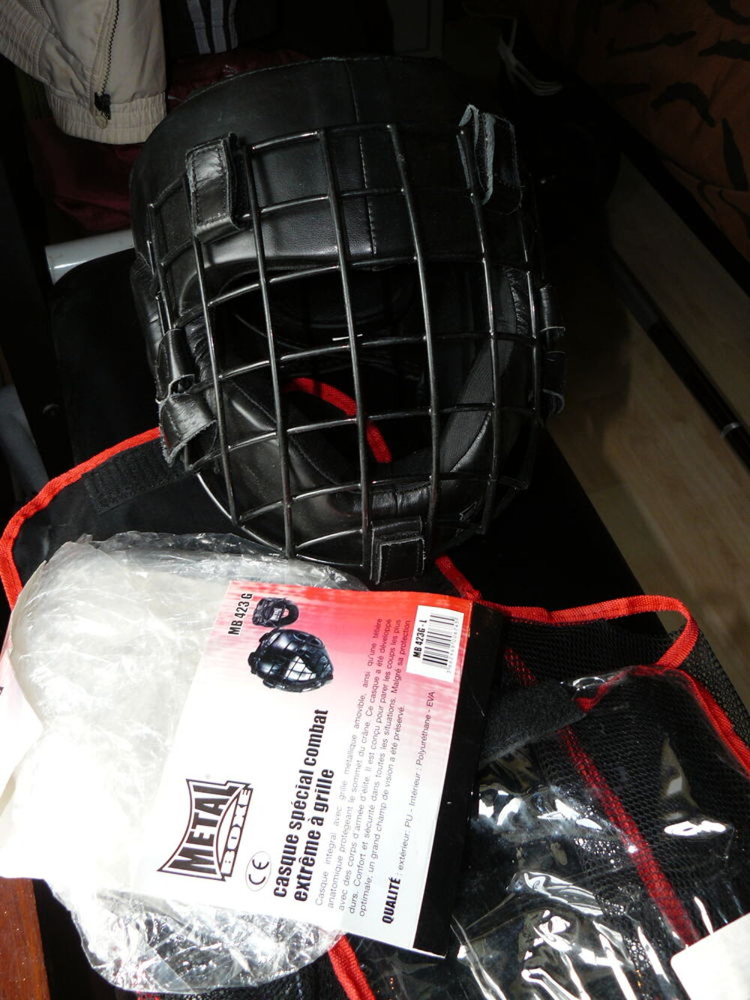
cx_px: 375
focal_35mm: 36
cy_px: 500
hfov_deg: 39.7
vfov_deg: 51.4
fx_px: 1040
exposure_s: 1/30
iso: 100
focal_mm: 6
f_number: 2.8
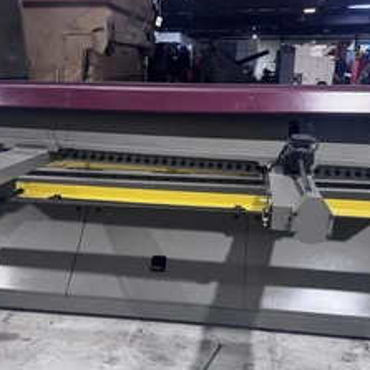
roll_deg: -0.7
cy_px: 212
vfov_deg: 43.7
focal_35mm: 38
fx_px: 460
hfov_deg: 43.9
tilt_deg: -16.3
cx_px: 183
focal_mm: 6.76
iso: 200
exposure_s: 1/120
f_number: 1.78
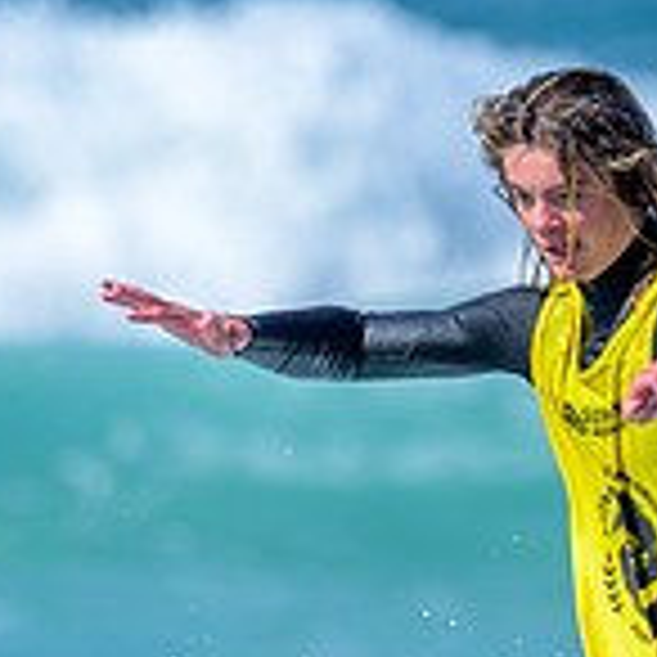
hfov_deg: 0.6
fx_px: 59072
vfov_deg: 0.6
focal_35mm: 2751
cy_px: 767
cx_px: 261
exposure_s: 1/2000
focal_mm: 800
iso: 280
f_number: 6.3
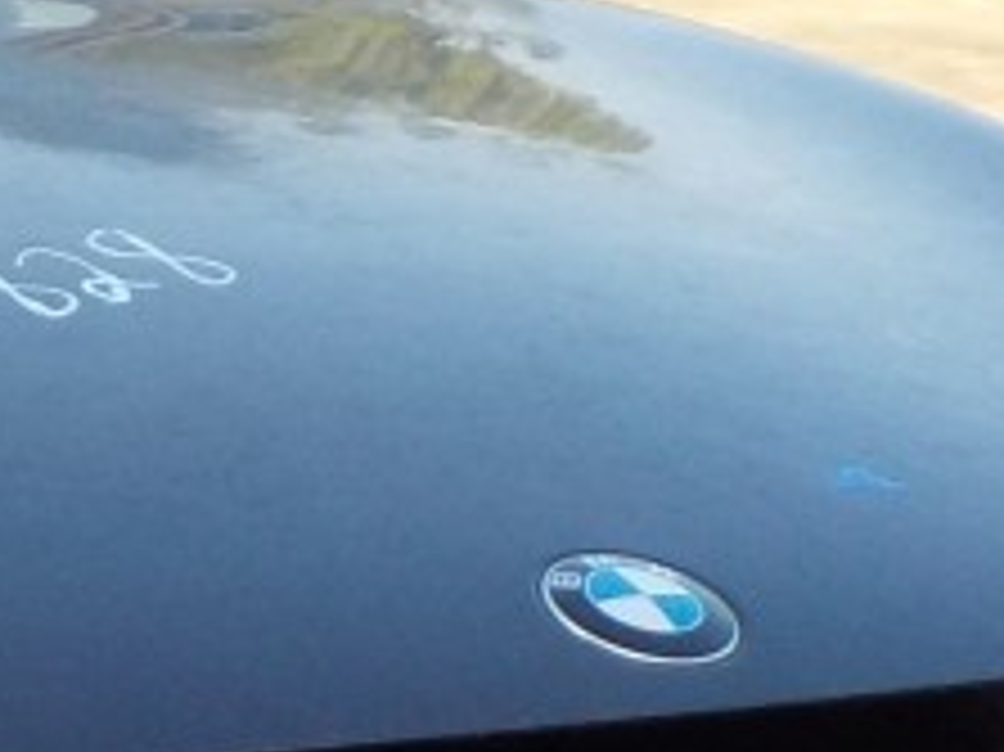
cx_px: -531
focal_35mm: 172
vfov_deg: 8.6
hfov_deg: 11.0
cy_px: 441
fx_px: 4986
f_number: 3.3
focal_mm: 4.1
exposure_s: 1/320
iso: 125
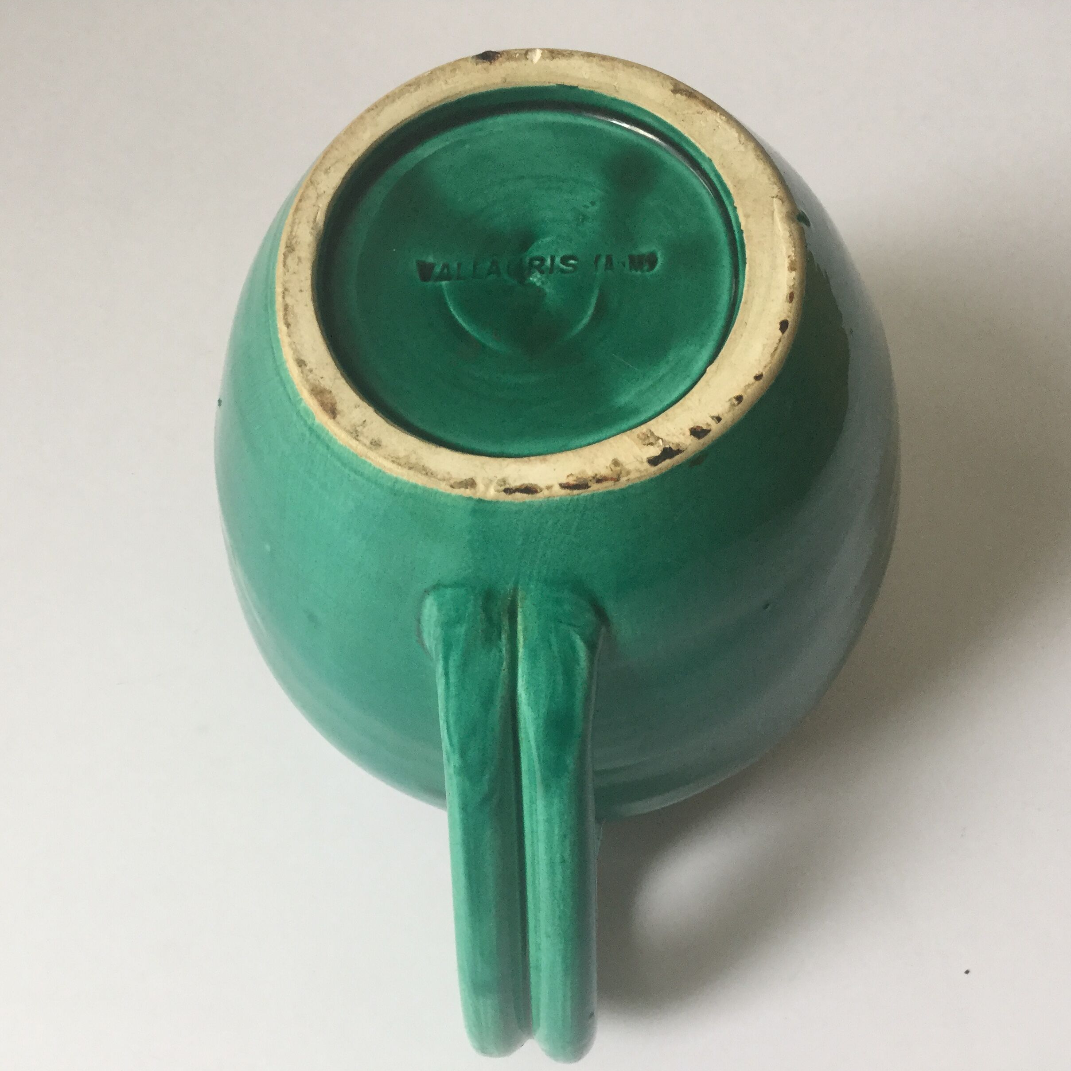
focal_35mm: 37
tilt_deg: -59.9
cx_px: 496
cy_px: 537
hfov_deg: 44.9
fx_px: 1295
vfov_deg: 44.9
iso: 64
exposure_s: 1/33
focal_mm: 3.3
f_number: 2.4
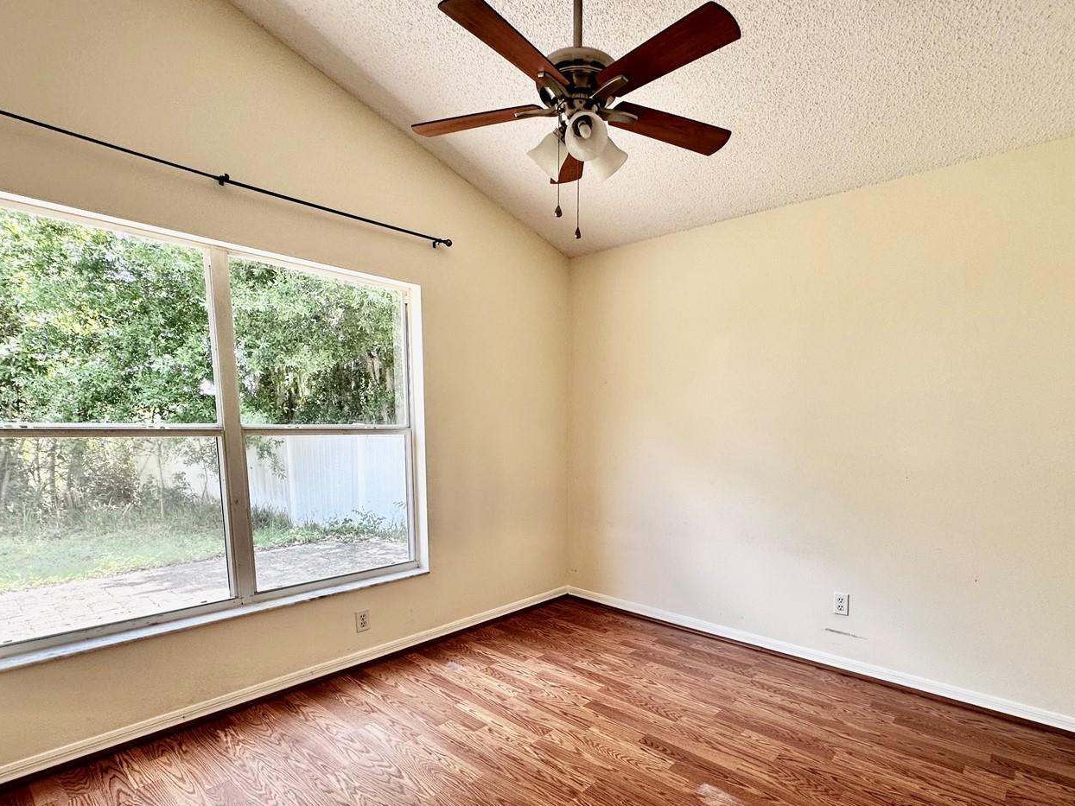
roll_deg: -1.0
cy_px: 505
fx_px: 559
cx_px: 579
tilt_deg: -7.9
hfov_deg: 87.6
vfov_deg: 70.4
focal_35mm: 18
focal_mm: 2.22
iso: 64
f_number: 2.2
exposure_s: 1/99
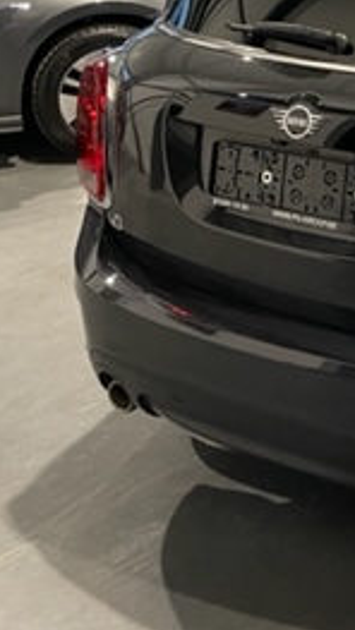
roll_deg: +0.0
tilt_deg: -15.3
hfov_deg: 15.7
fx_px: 1154
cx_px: 576
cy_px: 74
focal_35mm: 69
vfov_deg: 29.4
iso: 160
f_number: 1.6
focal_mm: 4.2
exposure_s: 1/50
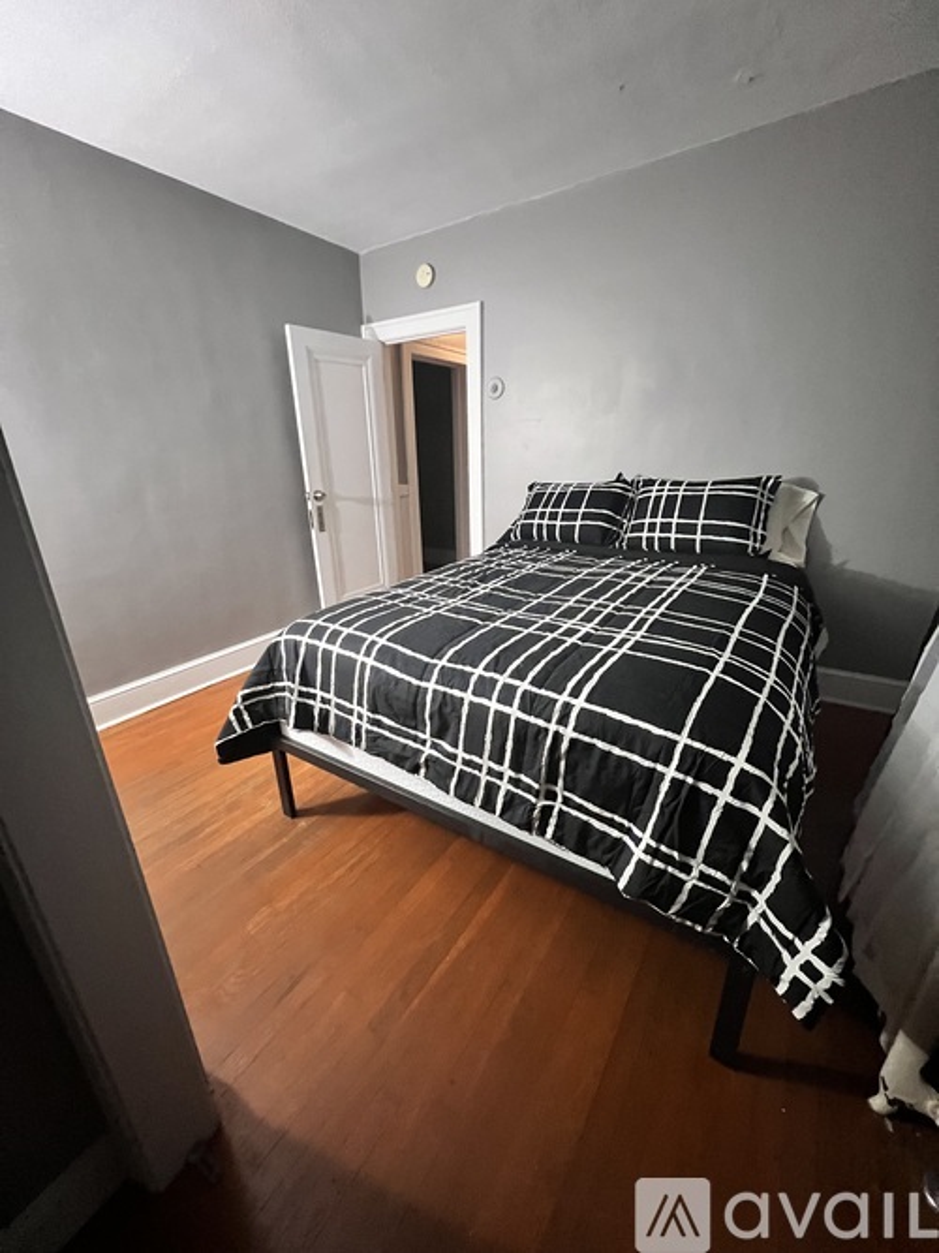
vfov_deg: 106.2
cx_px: 470
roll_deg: +1.4
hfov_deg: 89.9
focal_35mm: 13
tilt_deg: -19.7
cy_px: 626
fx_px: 470
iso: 800
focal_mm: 1.57
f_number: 1.8
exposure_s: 1/40
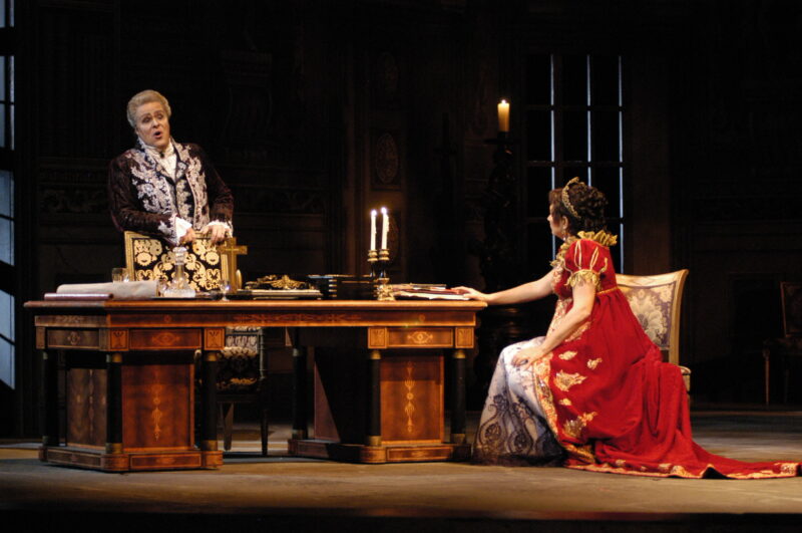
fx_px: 2670
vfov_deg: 11.4
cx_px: 401
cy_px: 266
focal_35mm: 120
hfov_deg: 17.1
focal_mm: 80
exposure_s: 1/50
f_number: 2.8
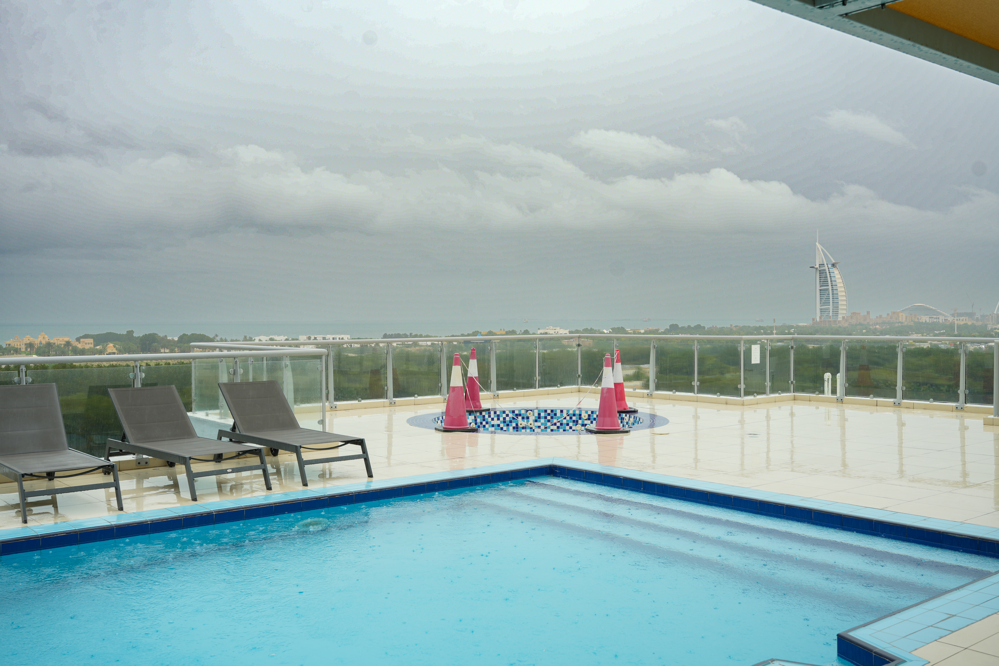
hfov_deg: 54.4
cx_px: 500
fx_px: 971
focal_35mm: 35
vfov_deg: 37.9
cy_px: 333
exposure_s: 1/125
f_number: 5.6
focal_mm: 35
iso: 100
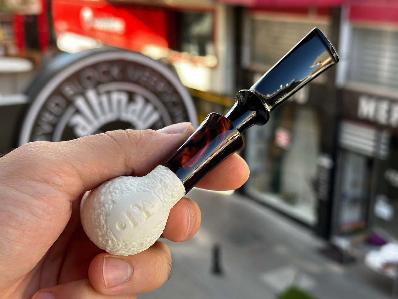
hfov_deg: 39.7
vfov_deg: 30.3
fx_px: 552
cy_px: 150
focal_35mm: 48
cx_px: 199
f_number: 1.78
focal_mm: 6.86
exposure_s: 1/368
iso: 64
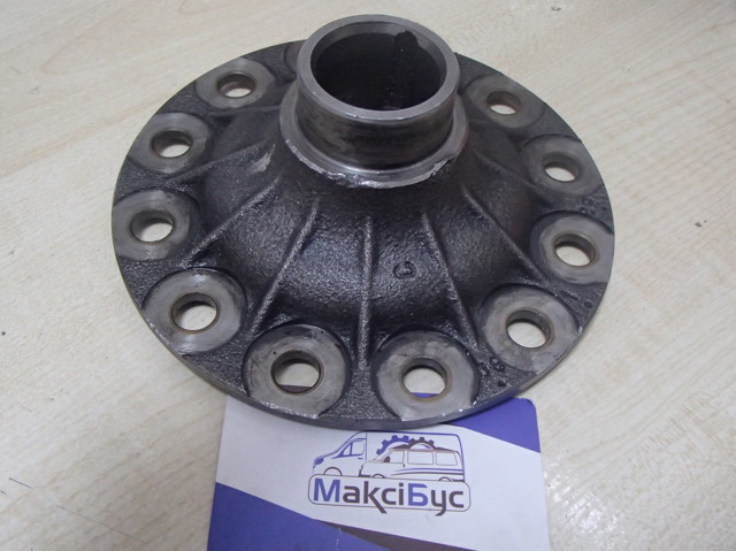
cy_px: 276
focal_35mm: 37
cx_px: 368
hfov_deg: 50.2
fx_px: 786
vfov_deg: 38.6
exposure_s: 1/40
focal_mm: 6.64
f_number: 4.7
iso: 800
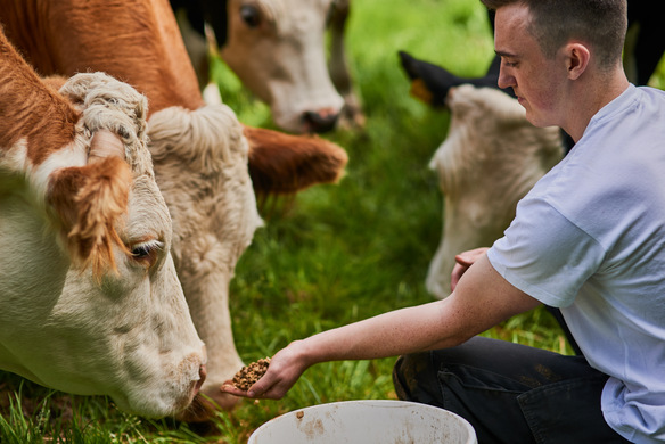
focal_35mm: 85
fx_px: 1571
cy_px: 222
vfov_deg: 16.1
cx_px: 332
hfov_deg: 23.9
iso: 100
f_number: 2.2
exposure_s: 1/800
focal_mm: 85
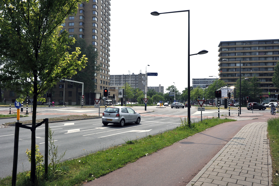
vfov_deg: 42.3
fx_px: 240
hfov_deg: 60.3
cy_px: 93
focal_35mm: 31
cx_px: 140
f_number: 13
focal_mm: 31
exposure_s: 1/1000
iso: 400
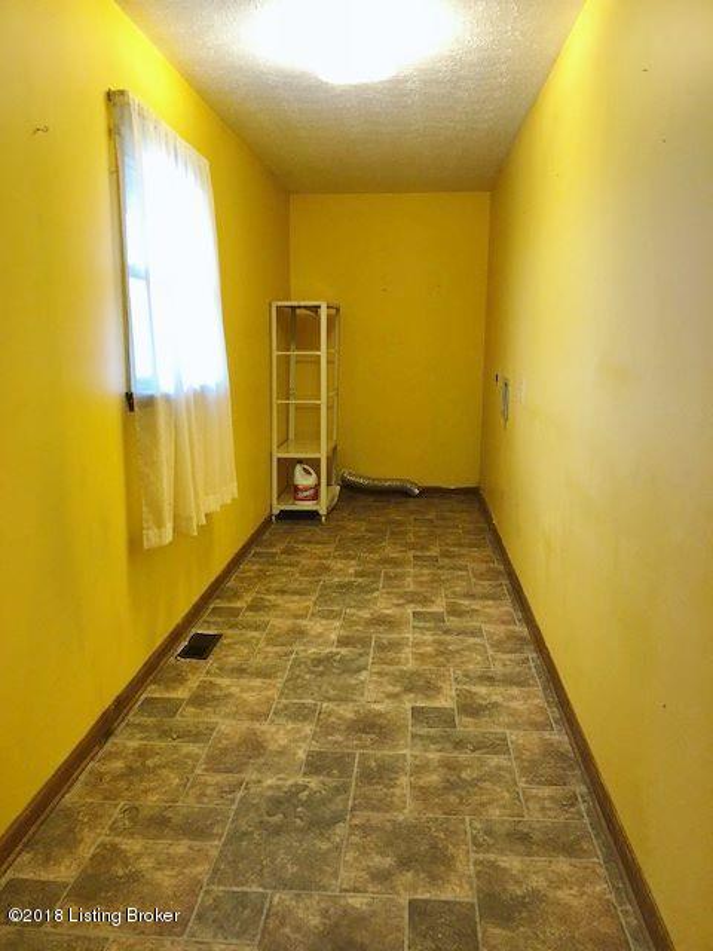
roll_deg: +0.6
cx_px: 356
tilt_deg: -10.7
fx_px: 769
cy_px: 476
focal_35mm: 28
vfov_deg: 63.4
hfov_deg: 49.7
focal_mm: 3.99
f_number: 1.8
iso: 50
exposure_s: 1/15
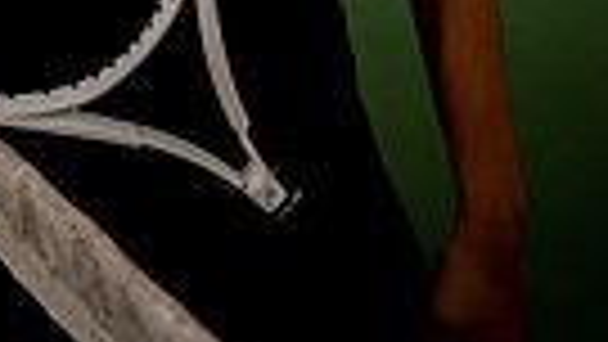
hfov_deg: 24.8
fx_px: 1354
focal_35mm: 84
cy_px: -590
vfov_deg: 11.0
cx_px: 110
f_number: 1.4
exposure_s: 1/2000
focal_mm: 24
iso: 50
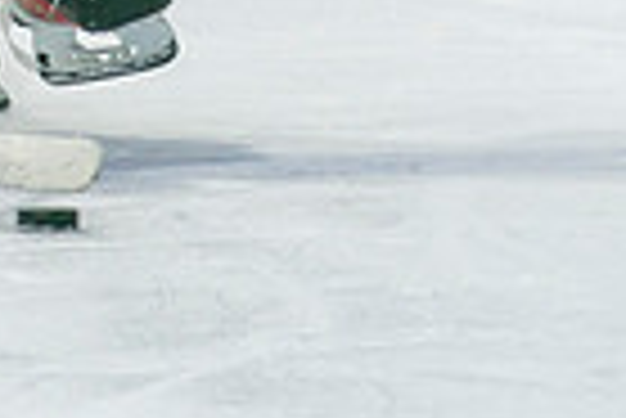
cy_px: -173
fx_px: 16780
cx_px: -215
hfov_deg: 2.1
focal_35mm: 964
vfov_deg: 1.4
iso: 400
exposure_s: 1/640
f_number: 3.2
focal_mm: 142
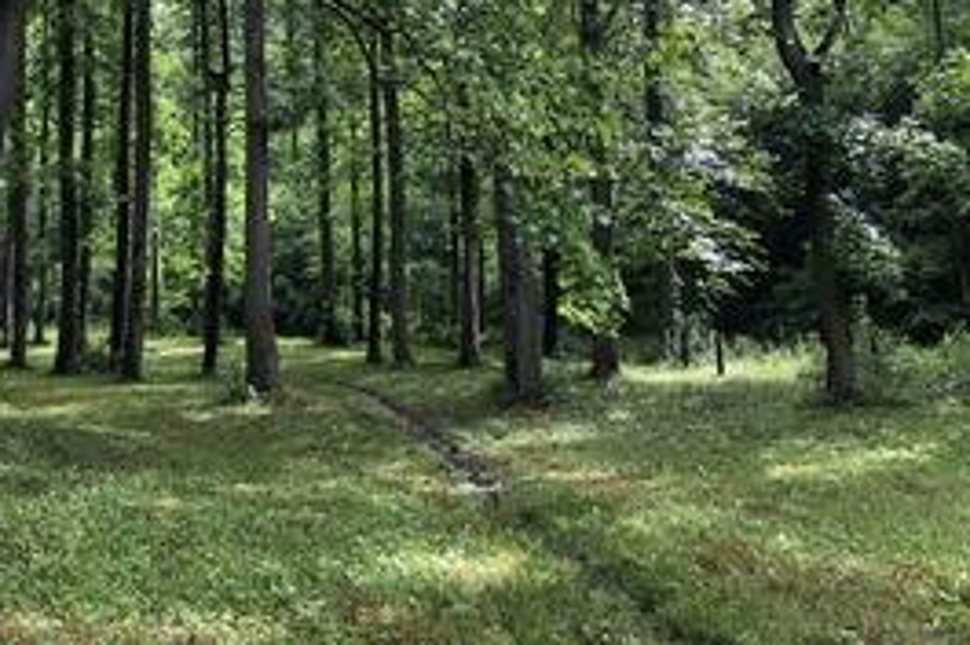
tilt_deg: +8.3
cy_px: 132
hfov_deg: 43.8
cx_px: 307
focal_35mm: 44
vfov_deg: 29.8
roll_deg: +1.9
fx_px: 1184
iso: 20
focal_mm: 3.99
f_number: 1.8
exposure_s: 1/154
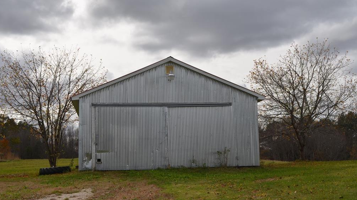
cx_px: 176
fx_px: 483
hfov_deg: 40.6
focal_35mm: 51
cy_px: 108
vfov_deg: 23.5
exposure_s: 1/200
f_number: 10
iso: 100
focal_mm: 32
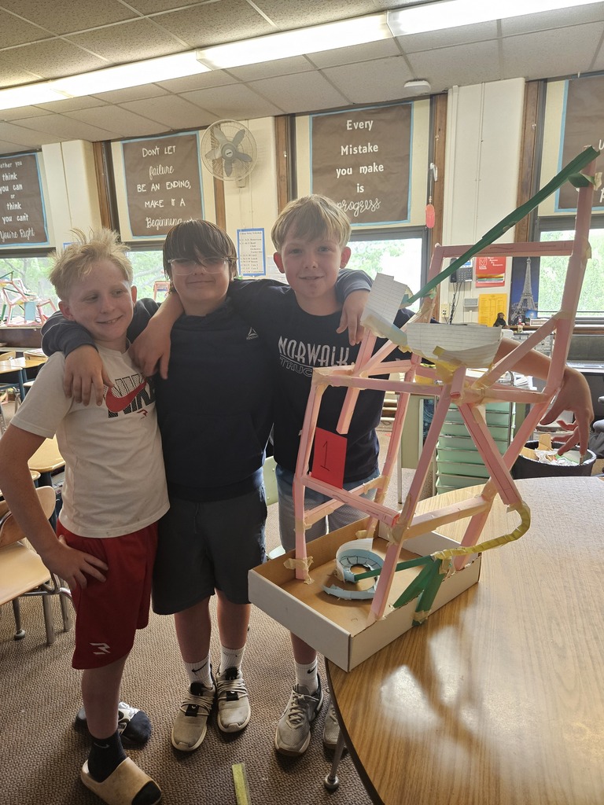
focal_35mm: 23
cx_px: 302
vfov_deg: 73.9
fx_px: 535
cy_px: 402
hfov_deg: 58.9
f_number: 1.8
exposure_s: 1/60
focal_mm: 5.4
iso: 500
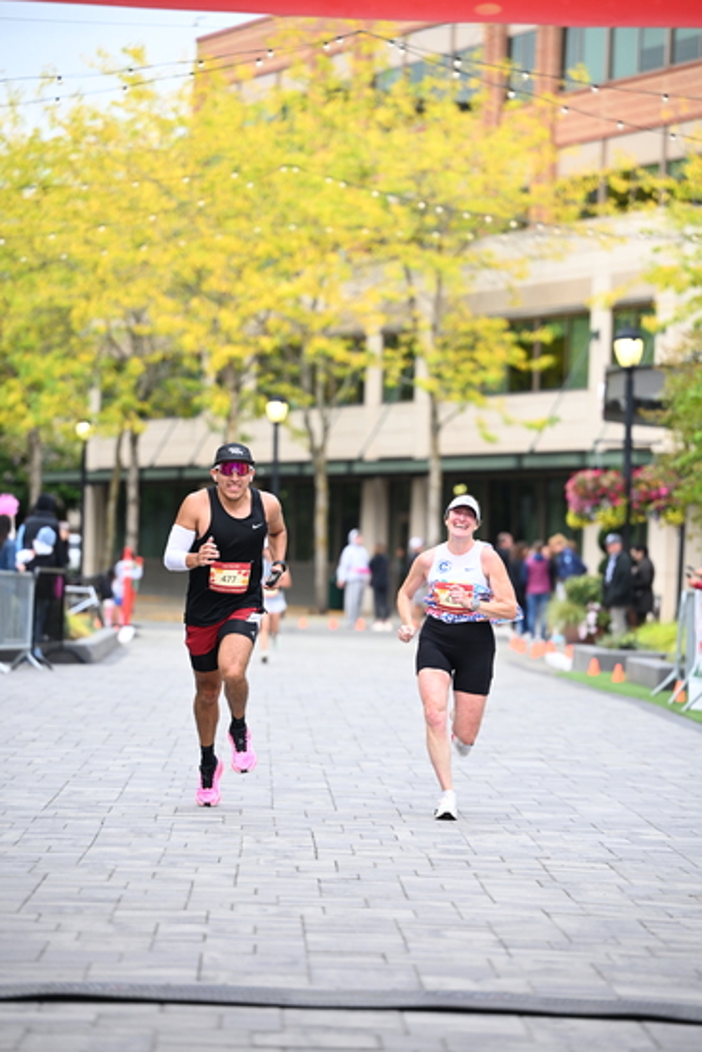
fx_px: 3946
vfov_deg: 15.2
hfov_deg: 10.2
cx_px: 351
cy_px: 526
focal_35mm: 135
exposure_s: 1/1600
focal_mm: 135
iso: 1000
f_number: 2.8
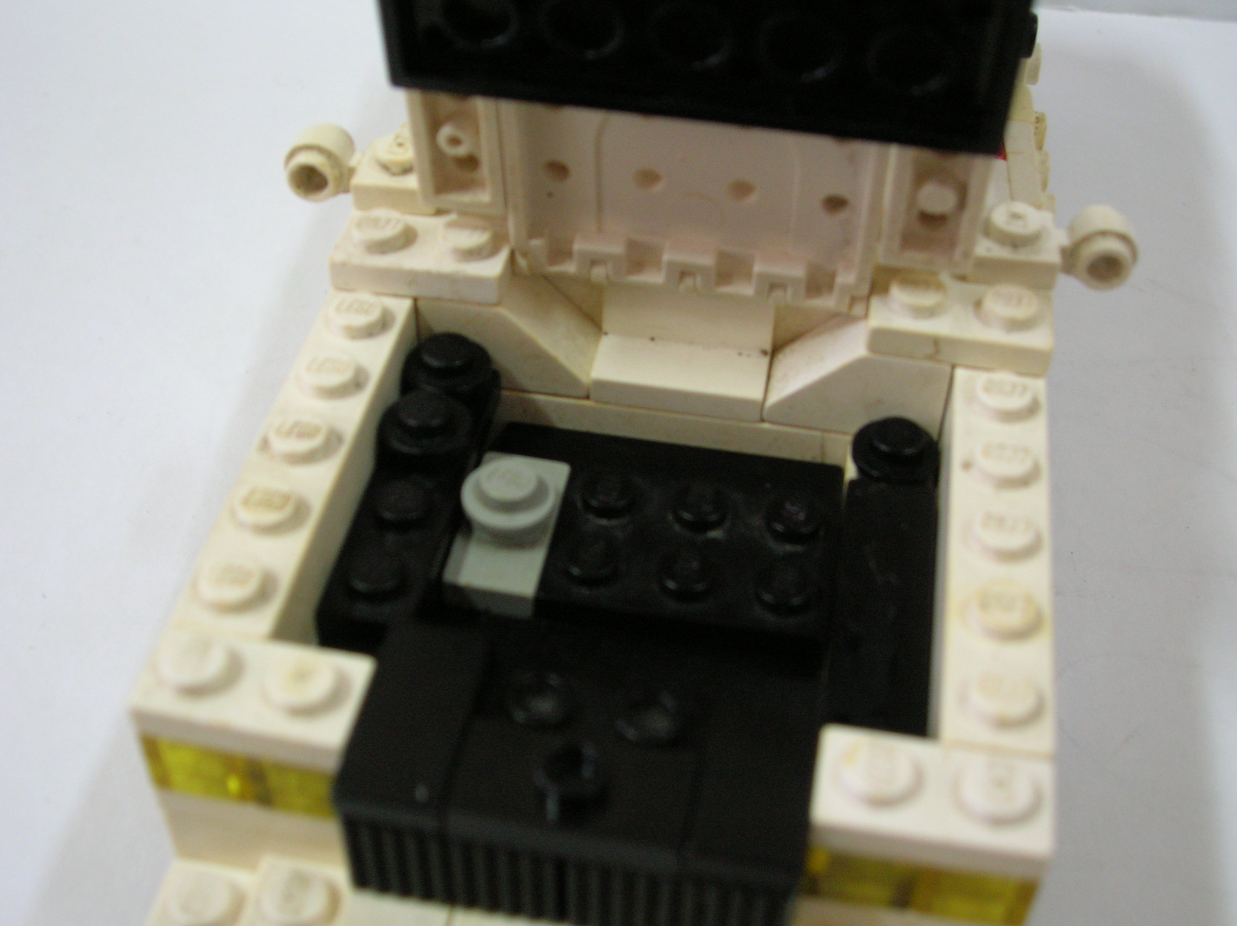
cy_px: 463
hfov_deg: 44.8
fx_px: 1500
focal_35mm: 42
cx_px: 618
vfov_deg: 34.3
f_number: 3.1
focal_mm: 7
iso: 100
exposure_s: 1/4
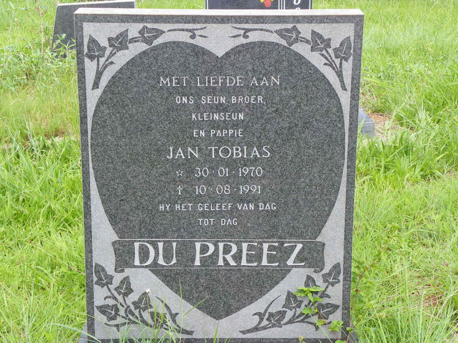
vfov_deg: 18.9
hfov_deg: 25.0
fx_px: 1032
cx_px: 229
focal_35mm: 78
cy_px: 172
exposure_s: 1/100
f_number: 4
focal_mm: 13.8
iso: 64
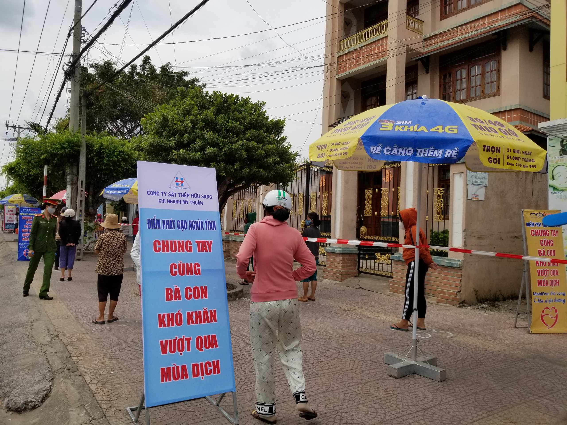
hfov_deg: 67.3
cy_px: 212
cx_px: 284
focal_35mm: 26
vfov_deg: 53.1
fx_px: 426
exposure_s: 1/3240
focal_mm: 4.25
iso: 50
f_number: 1.7
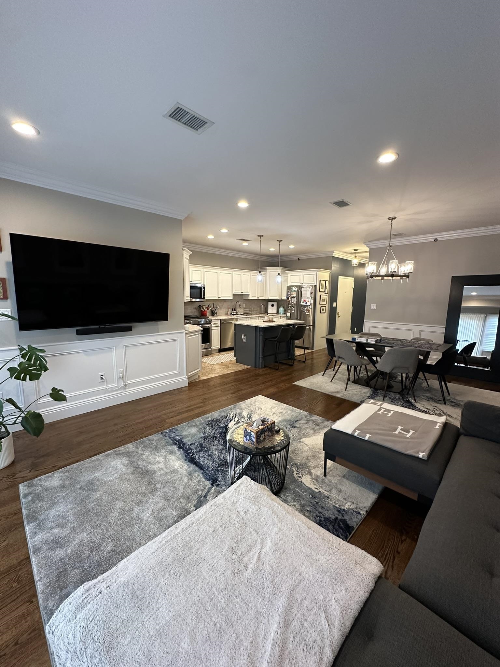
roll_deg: -1.0
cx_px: 250
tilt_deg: -7.9
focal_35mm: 14
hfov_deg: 85.7
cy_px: 334
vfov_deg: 102.1
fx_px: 270
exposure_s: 1/120
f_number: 2.2
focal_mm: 2.22
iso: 320
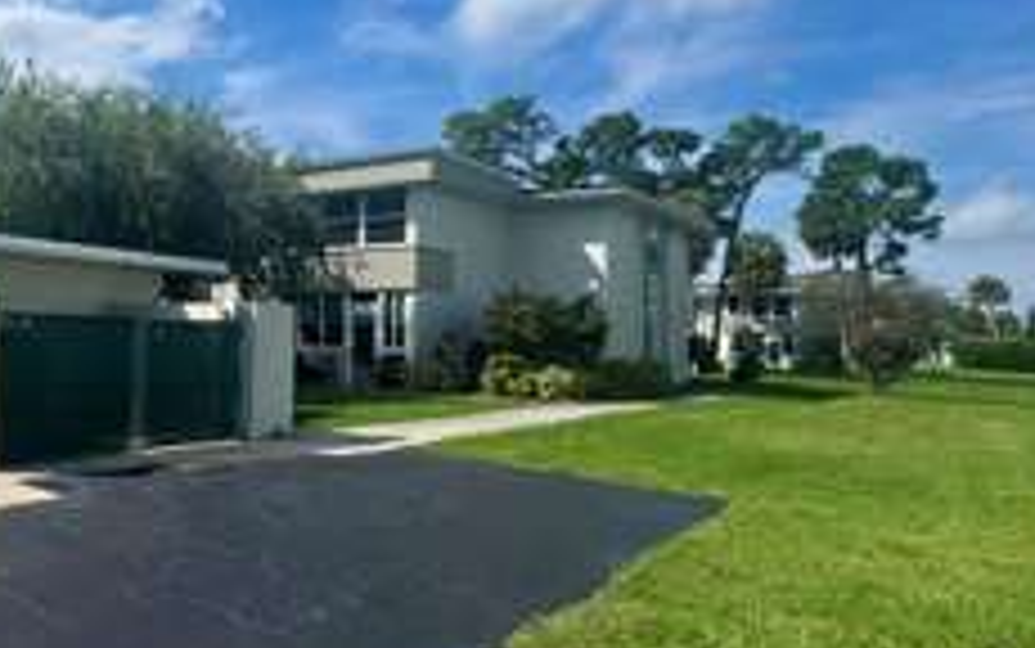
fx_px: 875
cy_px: 292
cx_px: 153
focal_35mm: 31
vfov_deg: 40.6
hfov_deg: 55.2
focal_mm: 2.22
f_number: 2.2
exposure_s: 1/2342
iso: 50
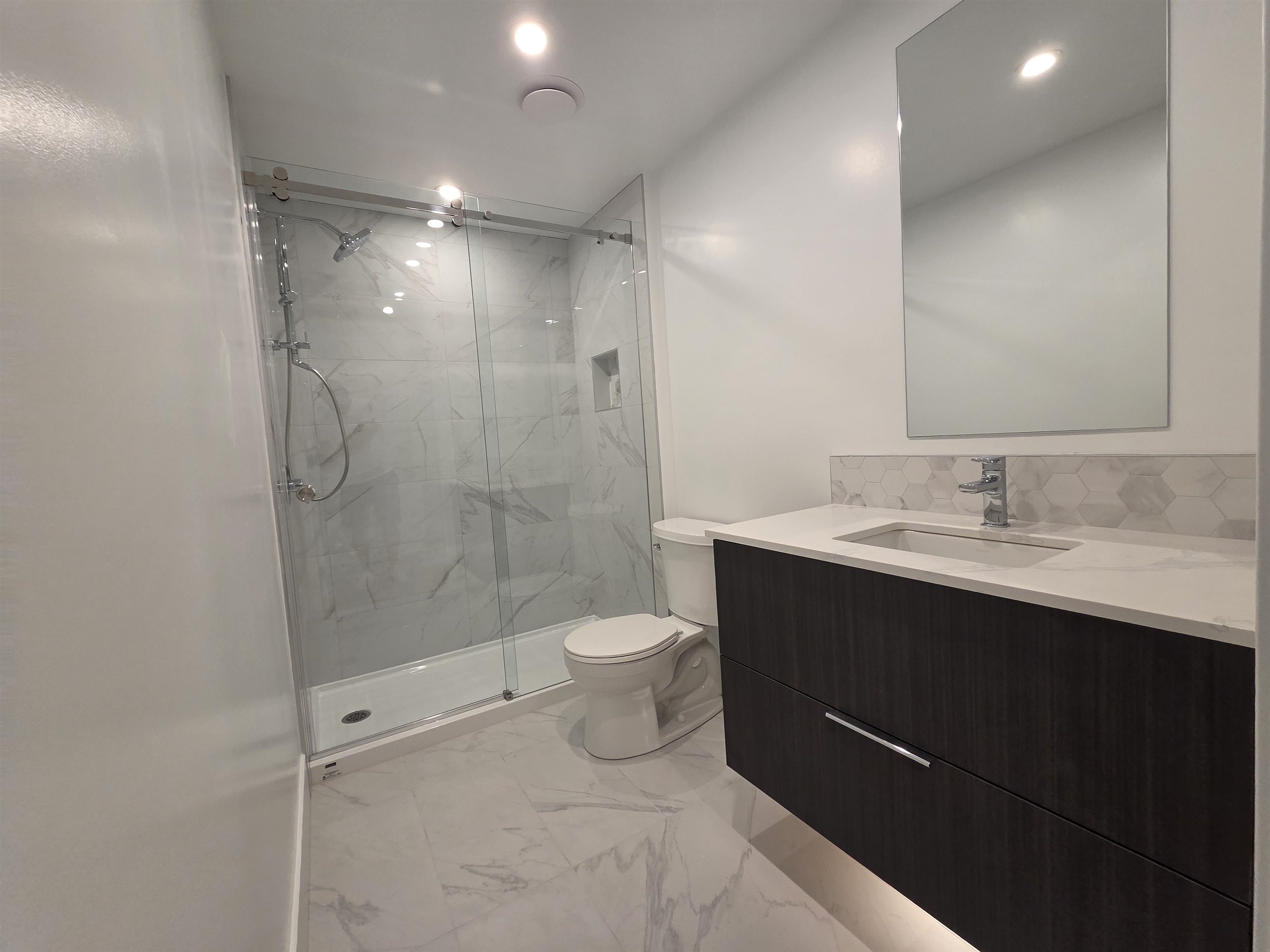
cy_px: 476
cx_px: 635
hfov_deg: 106.2
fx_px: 477
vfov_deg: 89.9
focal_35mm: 13
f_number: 2.2
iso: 200
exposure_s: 1/120
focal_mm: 2.2
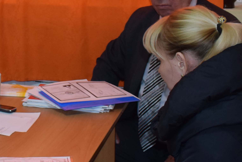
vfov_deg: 12.6
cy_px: 2
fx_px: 719
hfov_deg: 17.5
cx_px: -102
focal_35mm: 107
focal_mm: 18
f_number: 4
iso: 800
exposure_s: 1/60
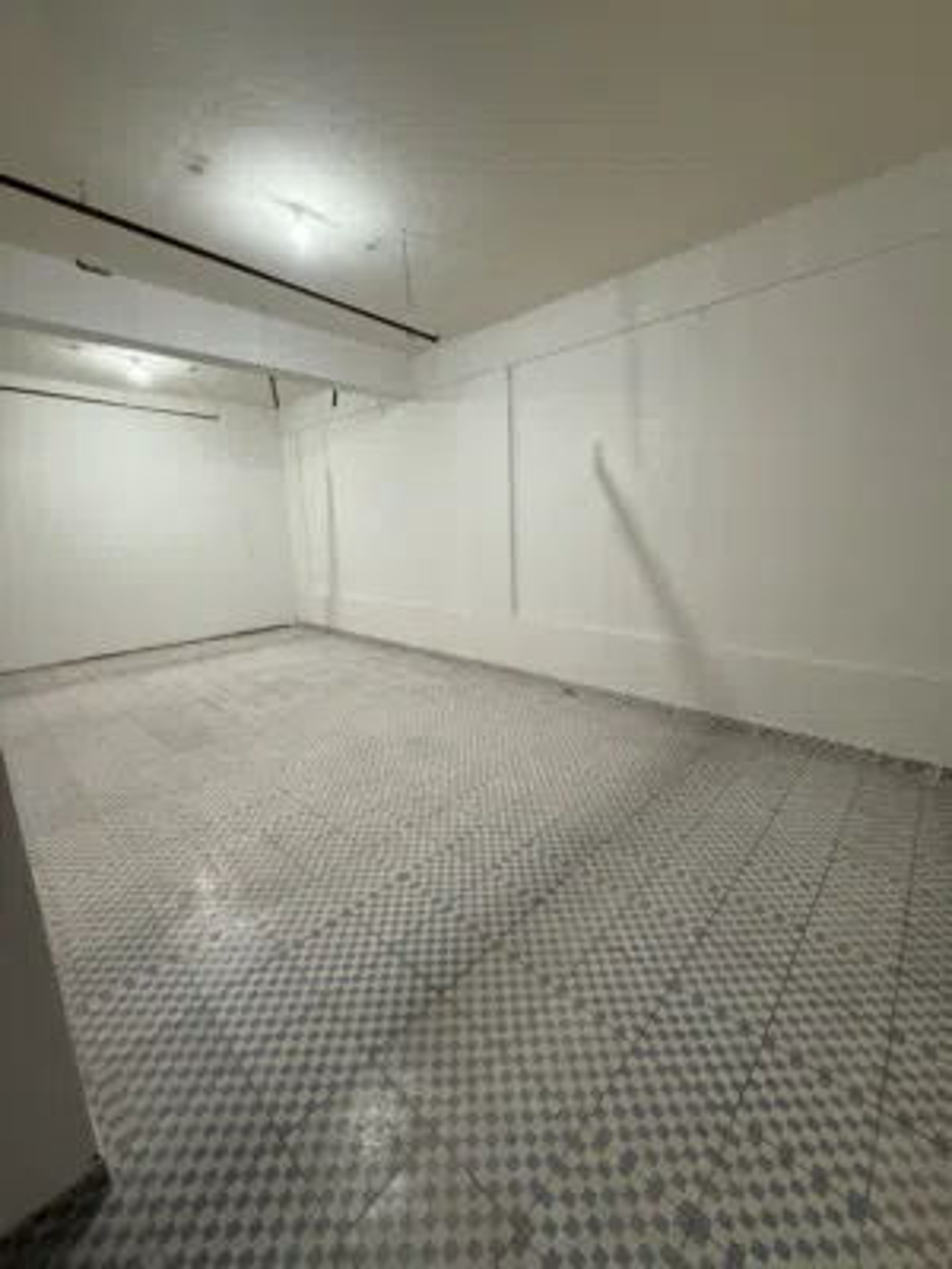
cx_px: 476
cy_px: 634
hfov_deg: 85.7
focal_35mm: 14
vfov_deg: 102.1
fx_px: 513
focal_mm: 2.22
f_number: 2.2
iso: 320
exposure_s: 1/50
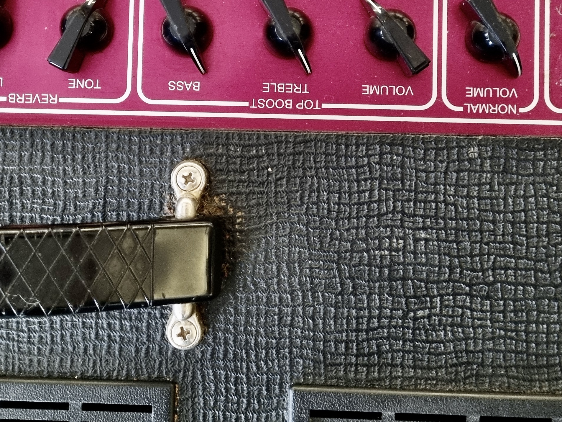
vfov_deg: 26.0
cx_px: 259
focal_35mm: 55
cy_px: 75
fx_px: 893
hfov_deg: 34.9
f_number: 1.8
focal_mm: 5.4
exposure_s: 1/25
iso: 640
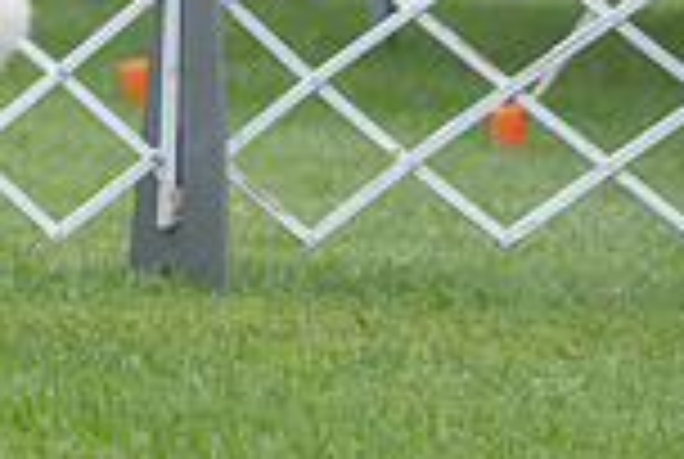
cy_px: -281
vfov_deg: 2.3
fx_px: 11308
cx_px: -572
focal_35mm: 594
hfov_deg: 3.4
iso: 400
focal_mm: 156
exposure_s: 1/1000
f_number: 4.5
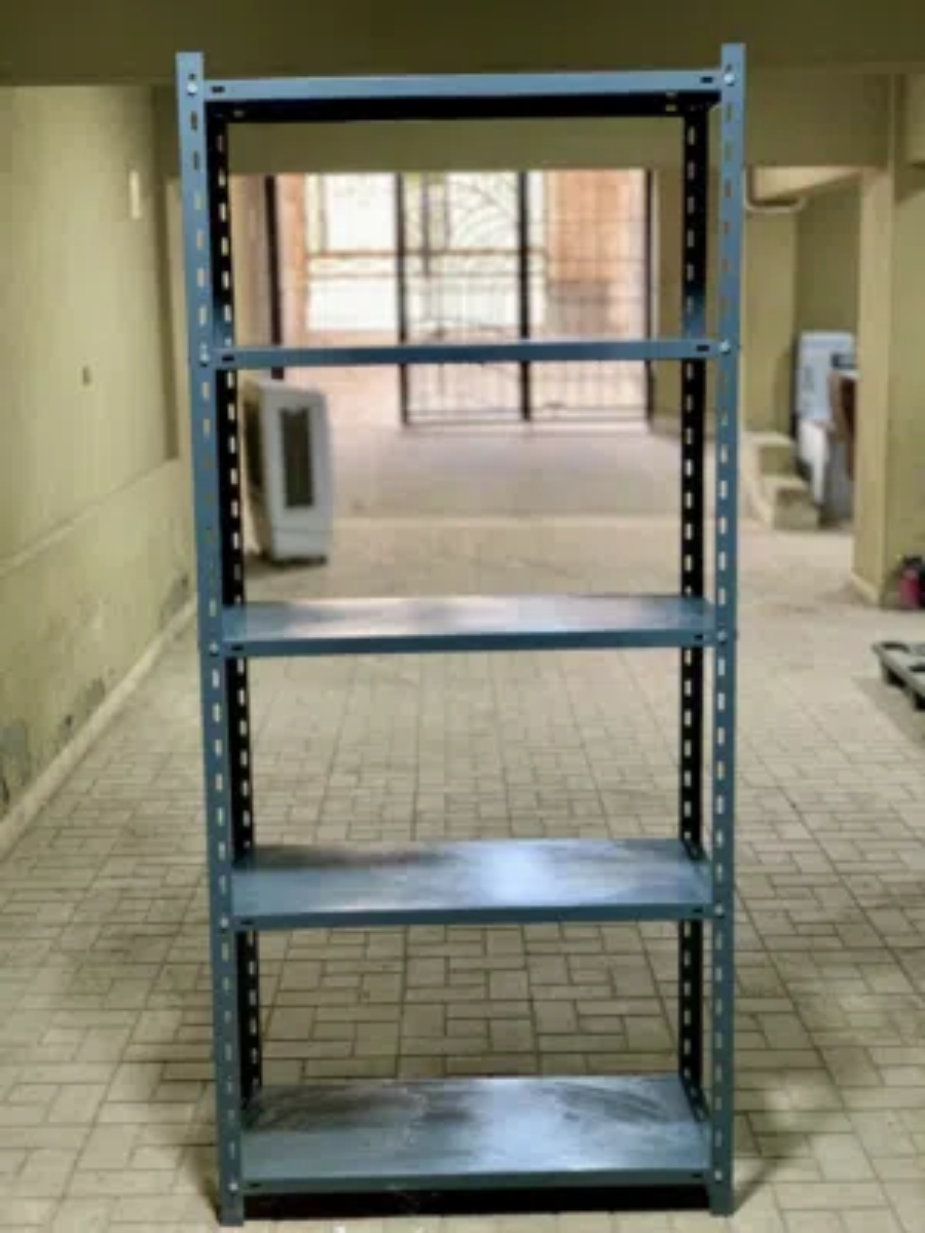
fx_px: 1853
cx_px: 462
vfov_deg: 36.8
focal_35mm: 52
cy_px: 616
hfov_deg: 28.0
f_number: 2.4
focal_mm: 6
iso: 160
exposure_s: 1/50
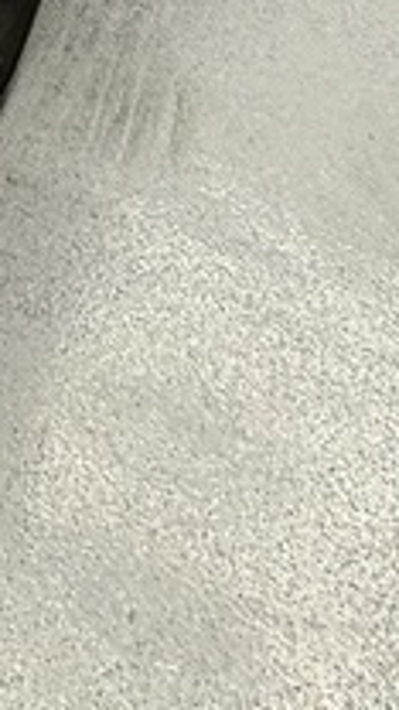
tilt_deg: -11.1
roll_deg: +1.2
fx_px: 1411
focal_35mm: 75
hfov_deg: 12.6
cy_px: -519
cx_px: -549
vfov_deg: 20.9
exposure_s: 1/100
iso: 160
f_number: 2.2
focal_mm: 2.22
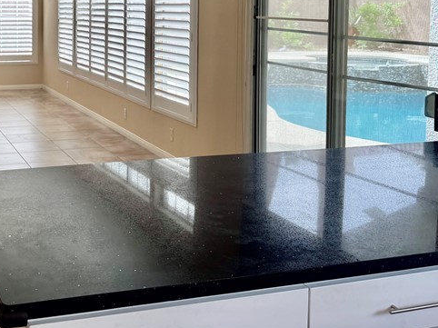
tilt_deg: -3.1
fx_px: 645
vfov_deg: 27.5
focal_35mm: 51
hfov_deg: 36.3
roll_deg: -0.5
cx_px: 90
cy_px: 32
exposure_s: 1/202
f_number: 1.78
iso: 64
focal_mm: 6.76
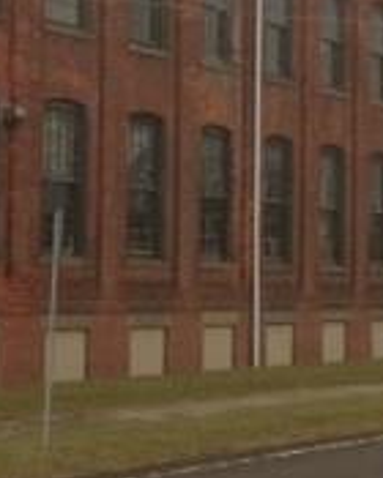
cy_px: 191
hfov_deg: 12.3
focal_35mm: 125
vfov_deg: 15.4
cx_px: 249
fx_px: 1771
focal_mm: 4.28
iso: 64
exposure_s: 1/120
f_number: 2.4
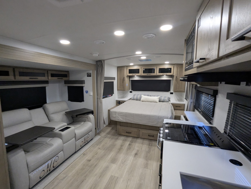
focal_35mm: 16
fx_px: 116
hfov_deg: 94.4
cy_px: 94
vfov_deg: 78.2
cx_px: 126
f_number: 2.2
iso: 290
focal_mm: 2.35
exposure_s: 1/108
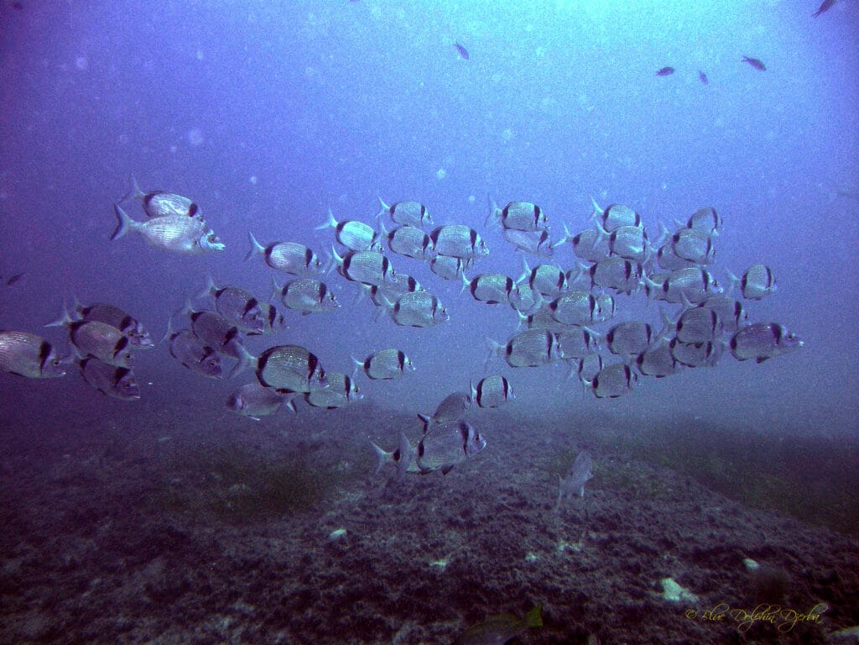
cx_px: 430
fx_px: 869
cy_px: 322
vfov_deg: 40.7
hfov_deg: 52.6
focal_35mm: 35
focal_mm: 5.7
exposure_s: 1/114
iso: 72
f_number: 2.8
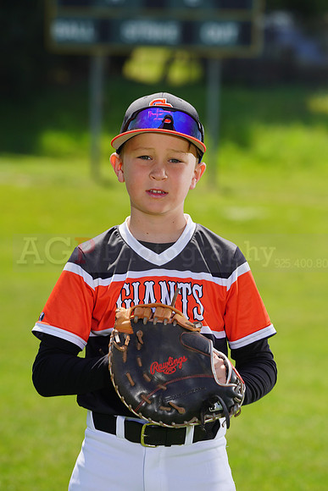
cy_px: 246
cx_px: 164
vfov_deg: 8.8
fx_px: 3210
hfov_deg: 5.9
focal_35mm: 235
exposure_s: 1/250
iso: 100
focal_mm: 235
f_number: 8
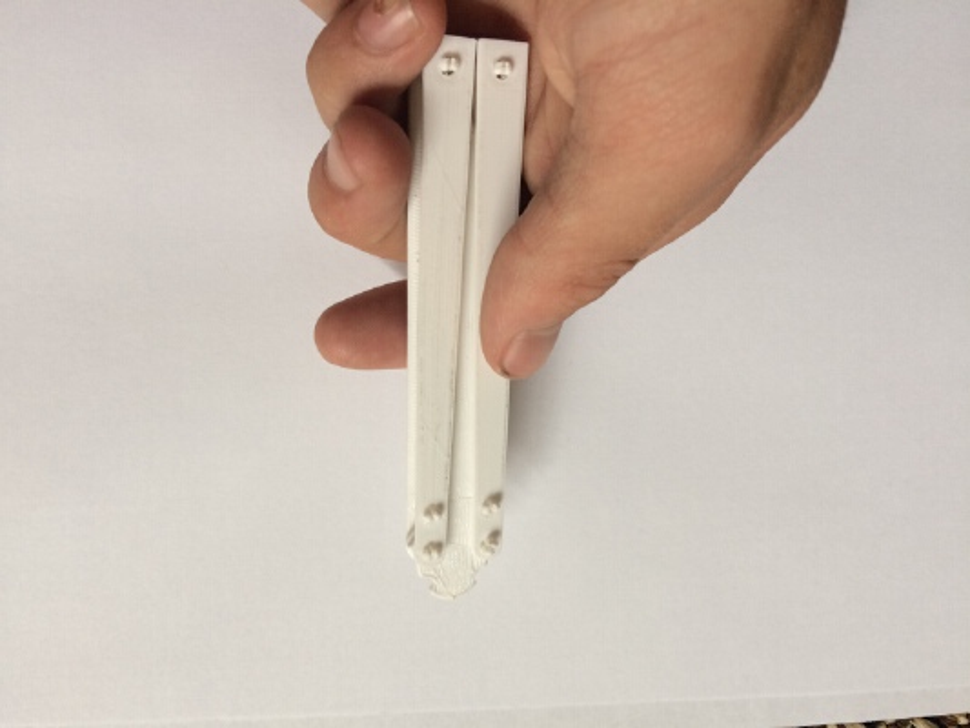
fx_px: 813
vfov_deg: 48.2
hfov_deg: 61.6
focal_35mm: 29
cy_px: 364
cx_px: 485
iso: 40
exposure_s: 1/40
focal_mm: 4.15
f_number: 2.2
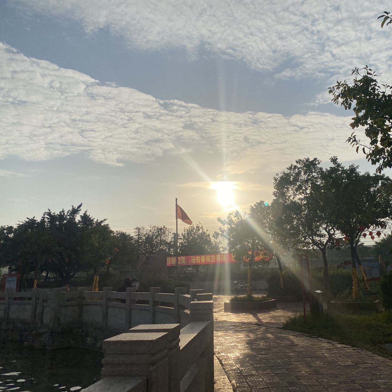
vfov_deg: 52.5
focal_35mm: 31
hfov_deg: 51.9
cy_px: 194
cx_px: 248
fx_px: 397
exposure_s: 1/11494
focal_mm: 4.25
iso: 32
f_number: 1.8
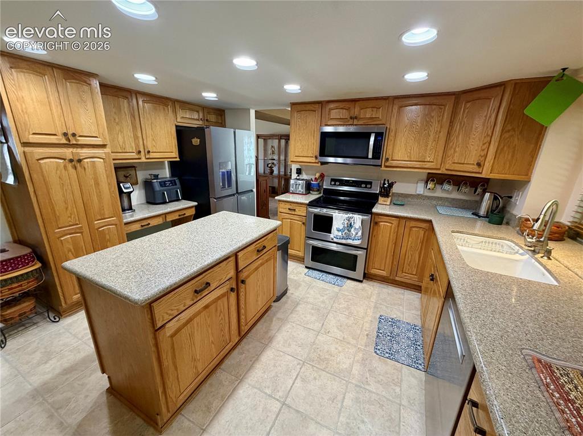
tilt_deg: -17.3
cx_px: 292
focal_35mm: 14
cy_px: 218
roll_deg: -1.4
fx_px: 236
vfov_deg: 85.6
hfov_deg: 102.1
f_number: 2.2
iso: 250
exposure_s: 1/60
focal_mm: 2.22
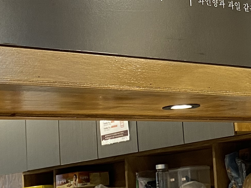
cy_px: 43
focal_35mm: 107
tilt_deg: +13.7
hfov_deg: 18.1
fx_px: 776
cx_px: 218
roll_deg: +4.3
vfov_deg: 13.8
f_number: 1.8
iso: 125
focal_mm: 4.25
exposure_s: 1/60
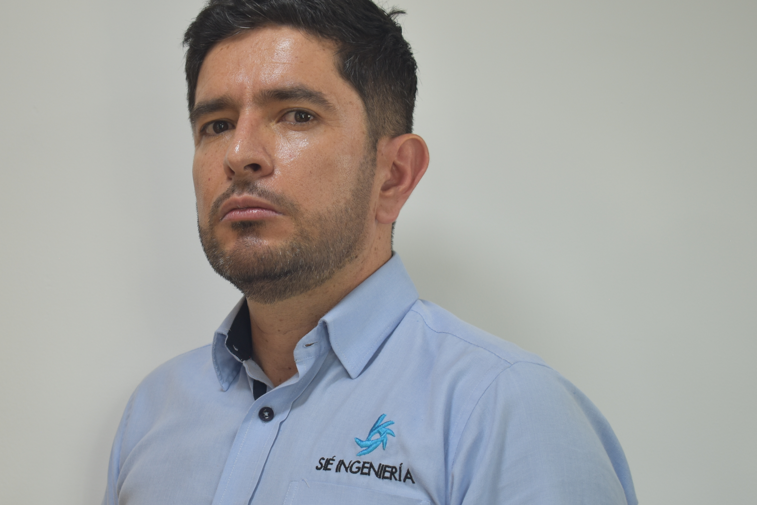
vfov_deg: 16.8
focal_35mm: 81
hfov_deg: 24.9
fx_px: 1703
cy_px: 297
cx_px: 259
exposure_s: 1/60
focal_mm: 36
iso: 220
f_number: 4.8
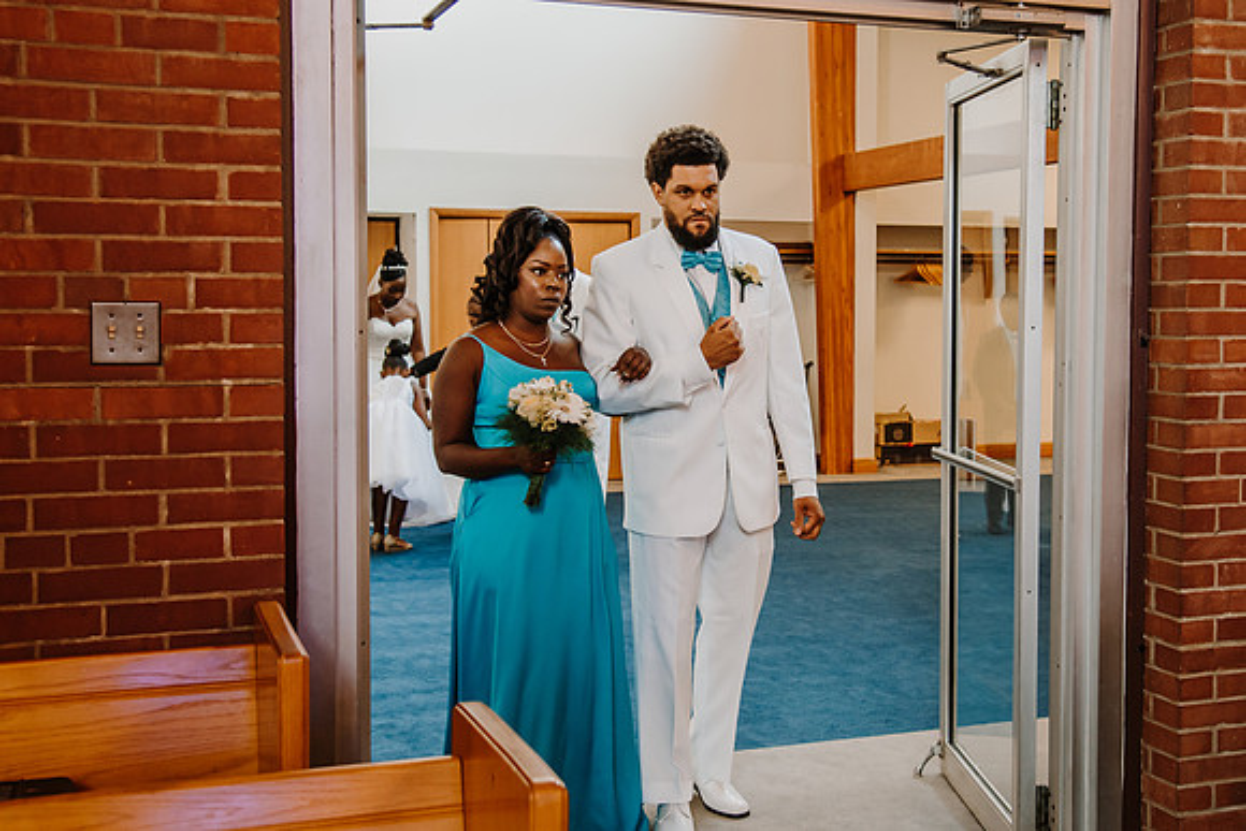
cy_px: 375
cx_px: 699
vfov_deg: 30.0
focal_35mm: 45
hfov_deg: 43.7
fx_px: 1550
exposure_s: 1/60
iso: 800
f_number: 4
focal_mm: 35
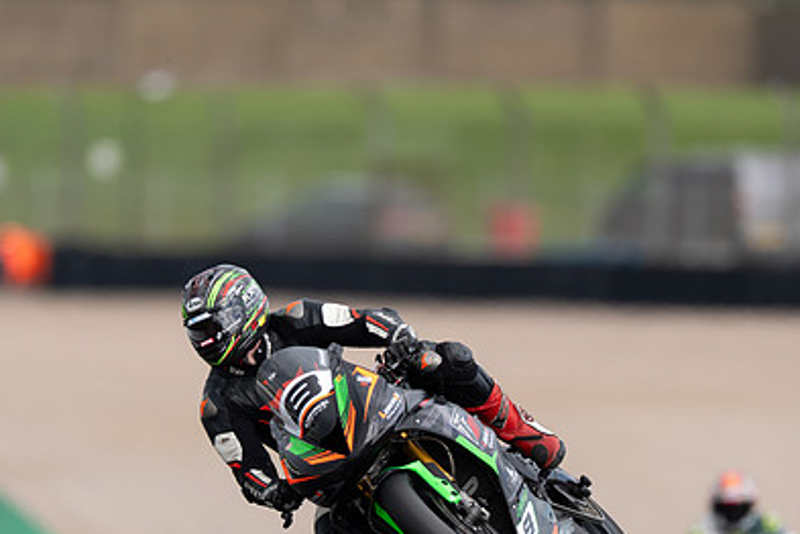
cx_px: 352
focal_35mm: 1104
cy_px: 321
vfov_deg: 1.2
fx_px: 24531
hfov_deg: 1.9
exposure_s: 1/500
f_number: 4
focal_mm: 600
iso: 125
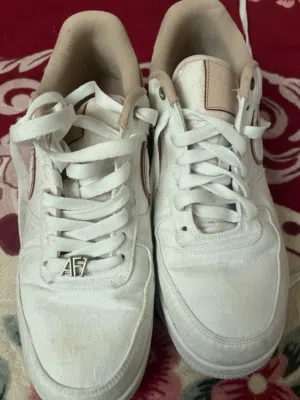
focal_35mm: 26
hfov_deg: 53.1
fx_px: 300
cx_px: 150
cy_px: 200
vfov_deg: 67.3
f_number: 1.6
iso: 400
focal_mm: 5.1
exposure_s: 1/60
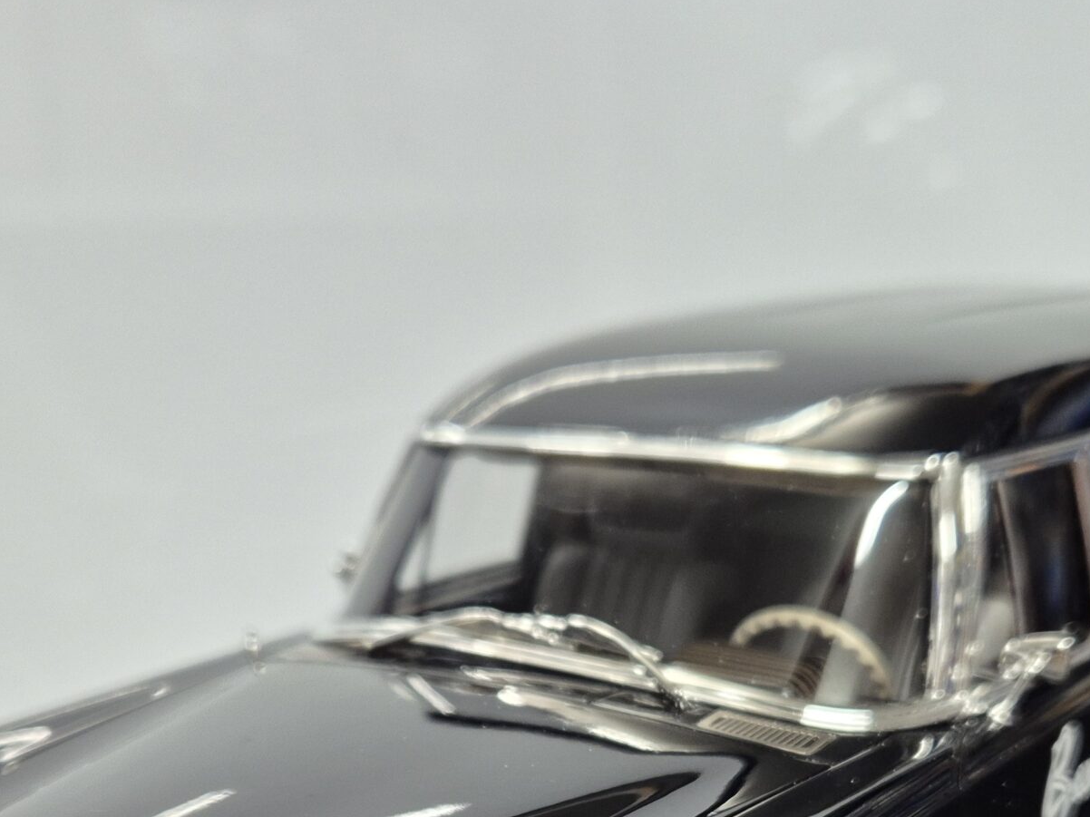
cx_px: 521
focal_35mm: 49
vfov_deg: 27.5
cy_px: 861
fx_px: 1543
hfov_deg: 38.9
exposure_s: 1/100
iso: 400
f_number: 1.8
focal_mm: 5.4
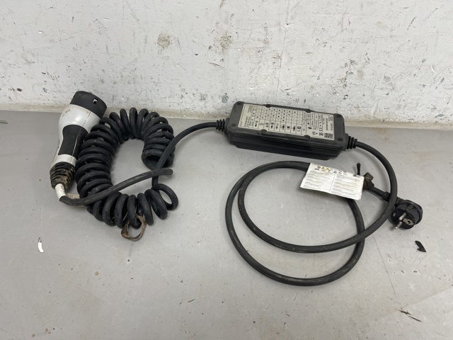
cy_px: 170
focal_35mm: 25
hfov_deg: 69.4
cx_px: 226
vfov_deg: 54.9
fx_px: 327
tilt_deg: -46.0
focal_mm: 5.1
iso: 80
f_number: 1.6
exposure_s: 1/100
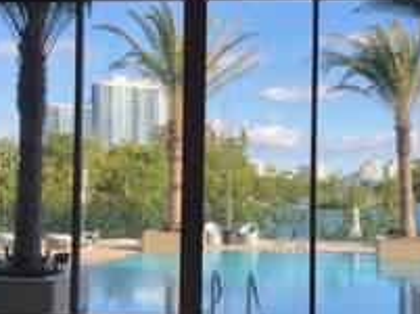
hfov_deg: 29.0
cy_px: 161
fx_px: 811
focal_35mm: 67
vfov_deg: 21.9
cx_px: 242
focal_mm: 4
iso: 20
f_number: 1.8
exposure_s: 1/144
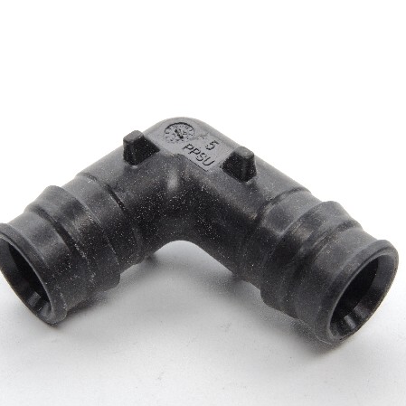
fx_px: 836
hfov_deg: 27.3
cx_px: 188
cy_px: 191
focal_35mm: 63
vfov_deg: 27.3
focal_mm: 11
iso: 200
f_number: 7.1
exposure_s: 1/125
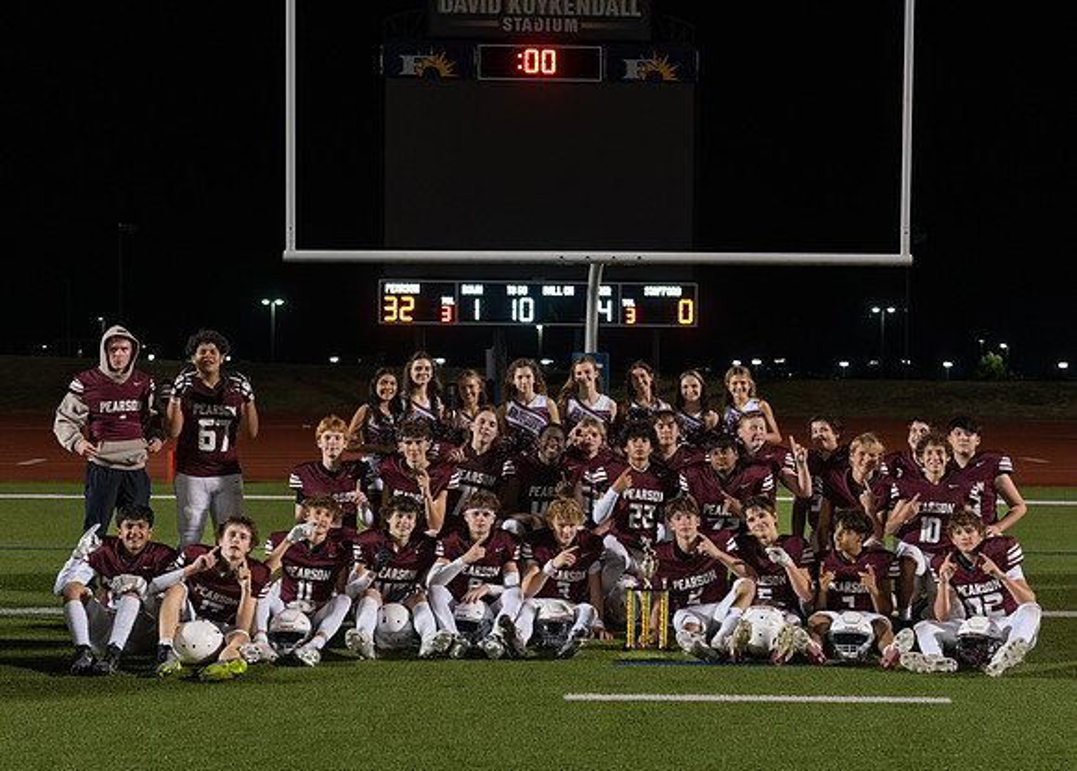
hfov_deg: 35.2
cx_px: 559
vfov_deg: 25.6
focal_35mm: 55
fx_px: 1698
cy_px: 392
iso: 1000
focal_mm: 50
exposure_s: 1/320
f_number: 2.8
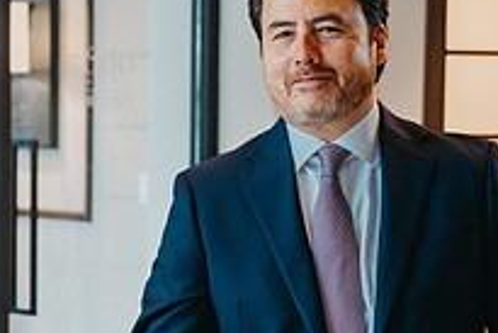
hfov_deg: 11.2
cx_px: 163
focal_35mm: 184
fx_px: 2547
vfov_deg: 7.5
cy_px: 242
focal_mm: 65
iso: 1000
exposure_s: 1/125
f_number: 5
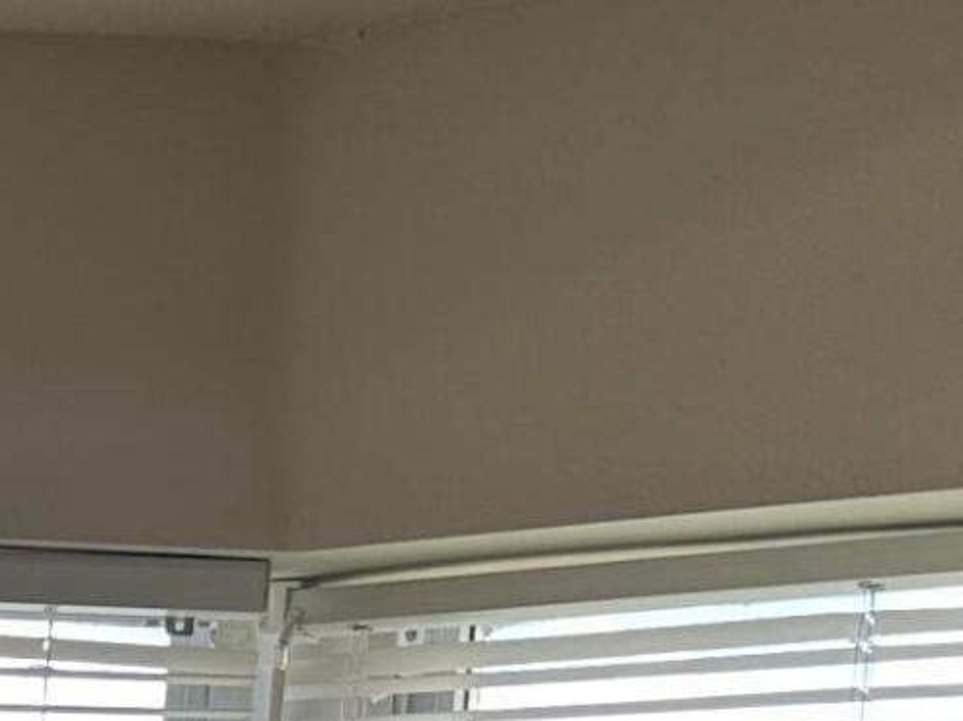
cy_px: 1263
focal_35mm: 140
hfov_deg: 13.3
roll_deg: -3.9
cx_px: -503
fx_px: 3893
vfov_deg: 10.1
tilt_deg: -1.3
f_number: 1.78
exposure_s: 1/218
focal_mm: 6.86
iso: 64
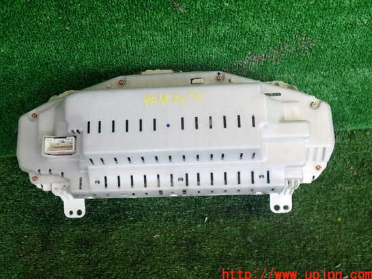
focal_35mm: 33
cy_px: 130
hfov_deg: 55.3
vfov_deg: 42.9
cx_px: 171
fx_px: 355
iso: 200
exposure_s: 1/125
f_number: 2.3
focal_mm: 5.4
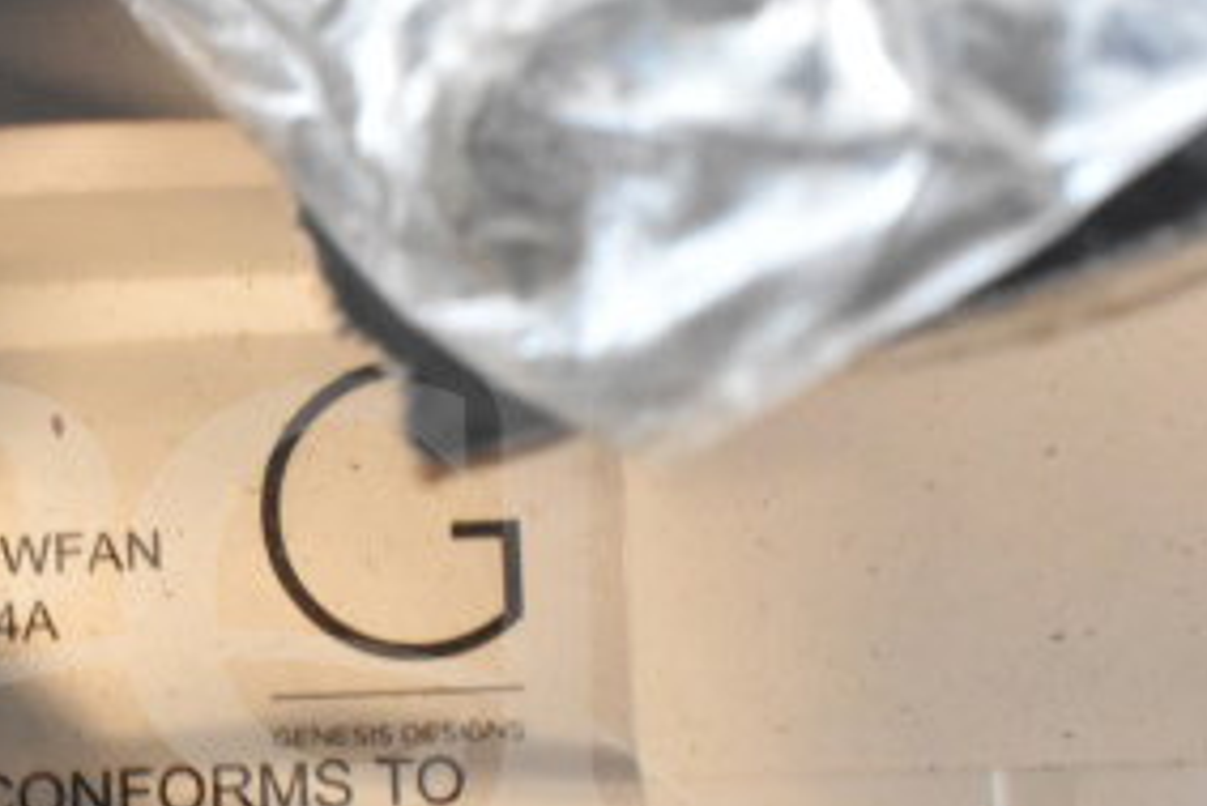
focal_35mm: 97
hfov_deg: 20.7
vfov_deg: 14.0
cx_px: 222
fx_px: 3254
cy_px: 719
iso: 6400
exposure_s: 1/60
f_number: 10
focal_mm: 30
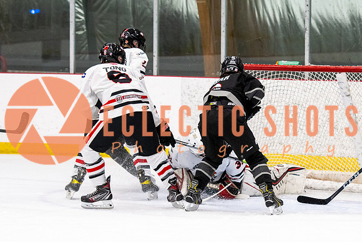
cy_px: 111
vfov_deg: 6.2
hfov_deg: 9.3
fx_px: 2221
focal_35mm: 221
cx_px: 235
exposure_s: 1/640
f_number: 2.8
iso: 2200
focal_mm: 105
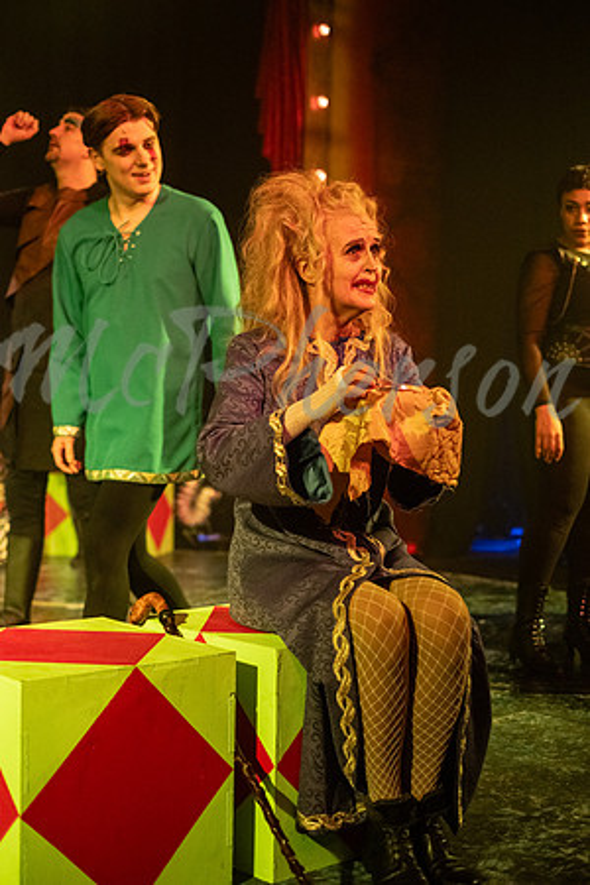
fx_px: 1303
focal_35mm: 53
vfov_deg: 37.5
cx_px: 295
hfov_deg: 25.5
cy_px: 442
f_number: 1.8
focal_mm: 35
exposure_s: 1/250
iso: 2500
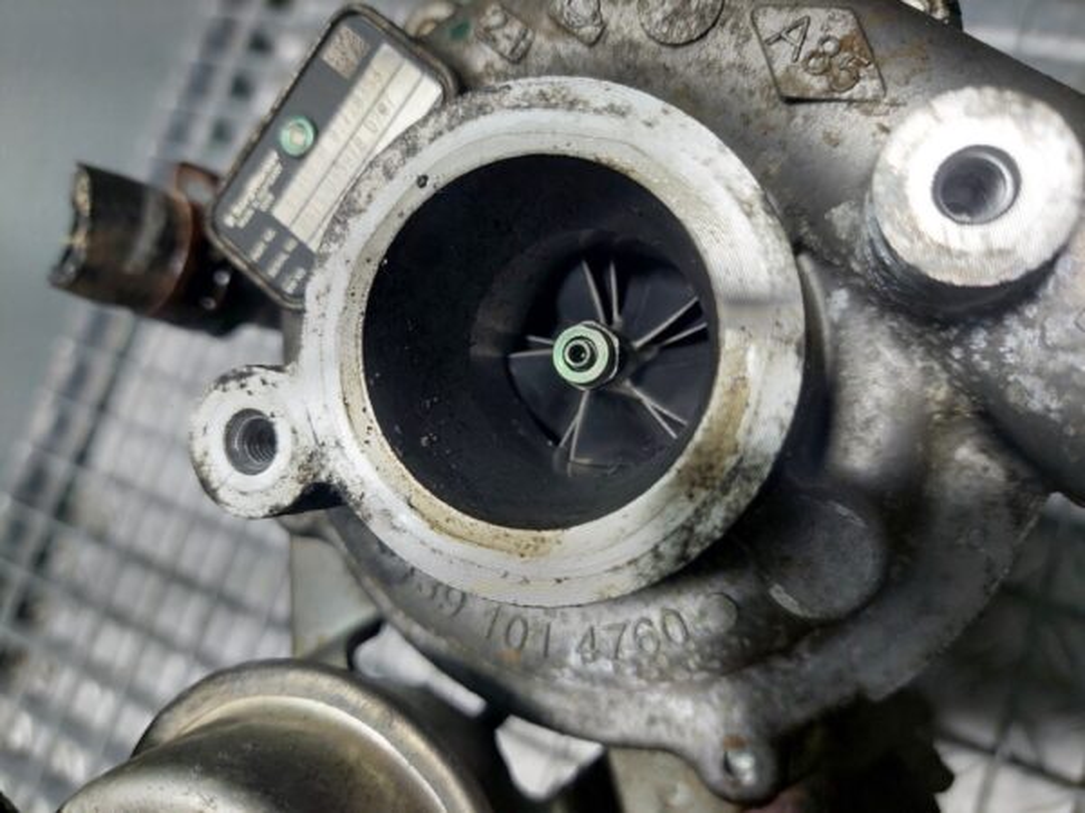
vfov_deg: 54.9
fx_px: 784
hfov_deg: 69.4
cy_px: 406
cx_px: 542
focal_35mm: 25
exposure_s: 1/100
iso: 64
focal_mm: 5.23
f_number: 1.8
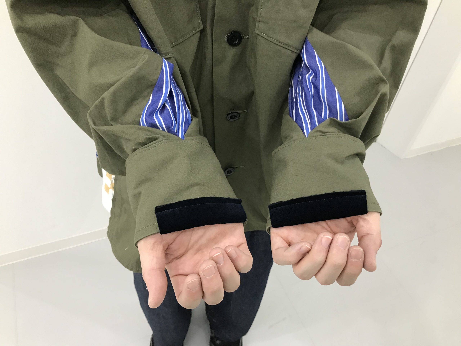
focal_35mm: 28
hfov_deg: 63.4
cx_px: 230
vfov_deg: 49.7
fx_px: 373
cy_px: 173
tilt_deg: -45.2
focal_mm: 3.99
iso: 40
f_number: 1.8
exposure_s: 1/17
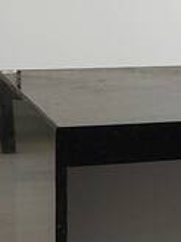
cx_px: 443
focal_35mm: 198
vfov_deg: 10.0
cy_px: 87
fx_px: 1380
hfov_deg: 7.0
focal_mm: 4.6
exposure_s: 1/120
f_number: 1.8
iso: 80
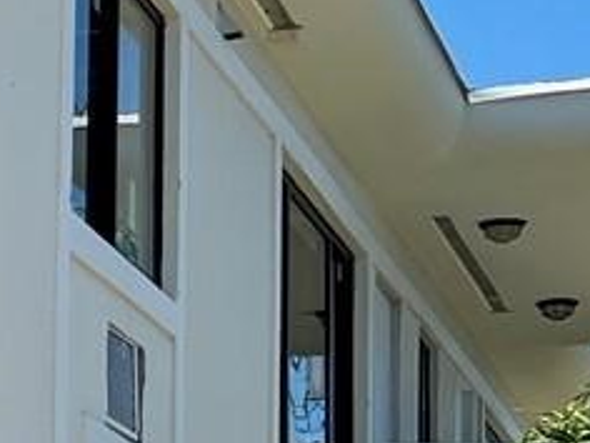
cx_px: -505
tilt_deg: +7.9
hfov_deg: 10.5
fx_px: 3000
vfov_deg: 8.4
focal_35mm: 176
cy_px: 451
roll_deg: -1.8
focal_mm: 5.7
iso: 50
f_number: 1.5
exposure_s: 1/2123
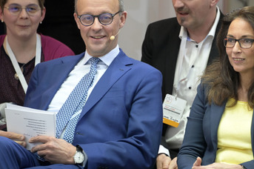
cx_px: 166
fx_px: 2319
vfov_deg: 4.2
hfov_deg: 6.3
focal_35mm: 329
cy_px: 75
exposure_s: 1/160
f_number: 5.6
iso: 8000
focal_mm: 250
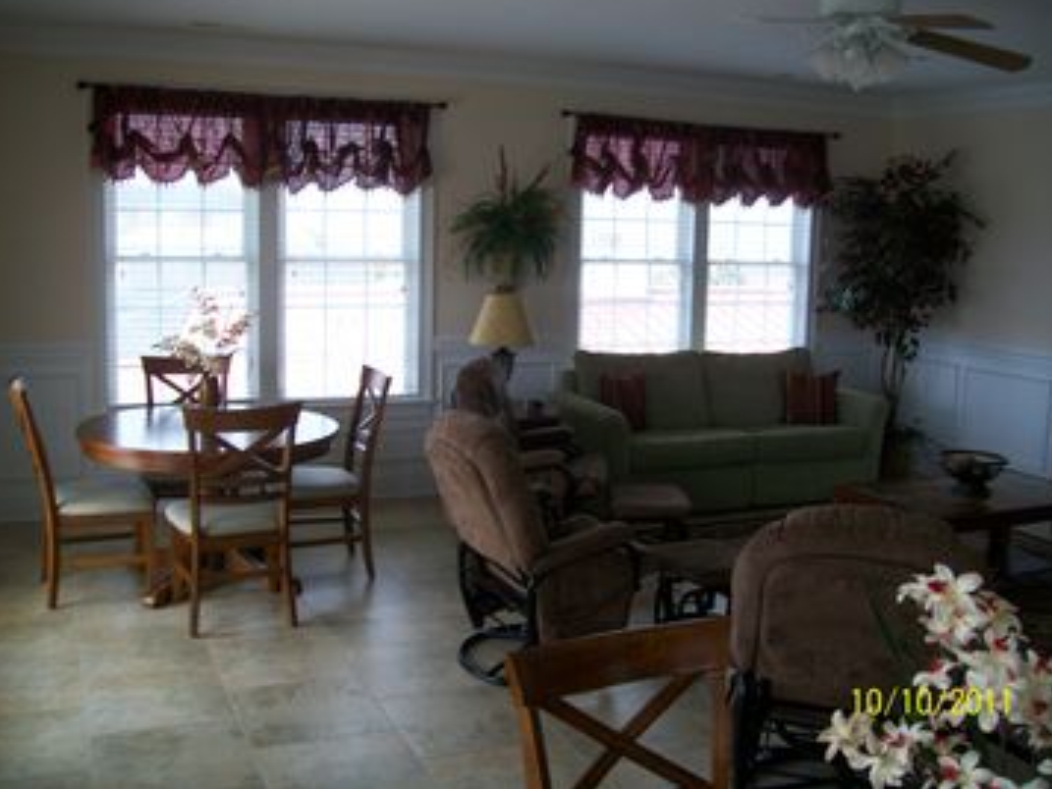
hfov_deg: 52.6
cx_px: 527
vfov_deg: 40.7
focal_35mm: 35
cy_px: 386
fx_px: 1064
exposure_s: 1/100
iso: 64
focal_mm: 6.1
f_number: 2.7
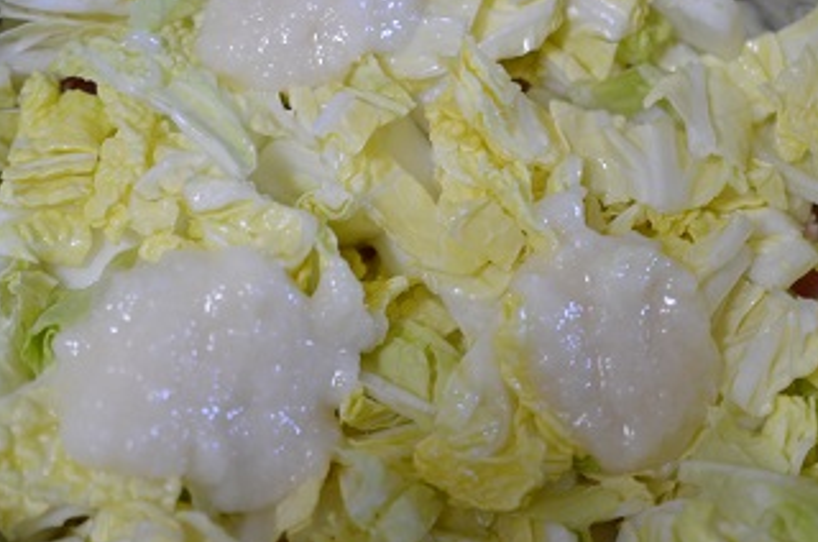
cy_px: 262
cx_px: 376
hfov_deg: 27.0
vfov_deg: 18.1
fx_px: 1701
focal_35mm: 75
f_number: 3
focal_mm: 40
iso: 1100
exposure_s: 1/60
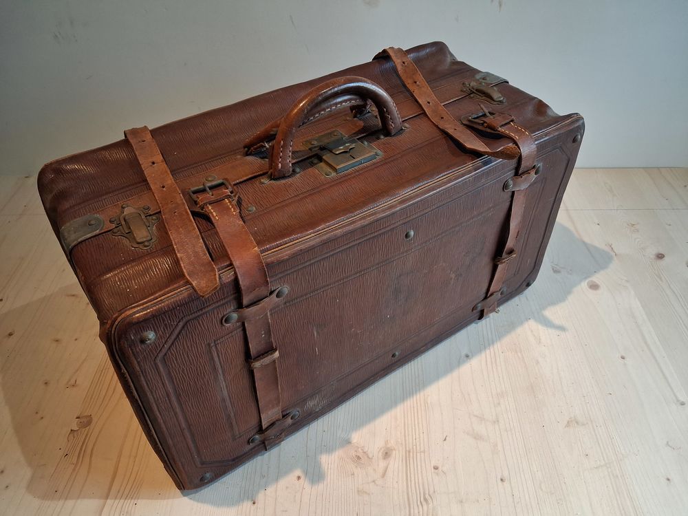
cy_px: 258
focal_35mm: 27
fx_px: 537
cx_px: 344
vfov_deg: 51.4
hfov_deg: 65.3
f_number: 1.8
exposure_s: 1/100
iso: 320
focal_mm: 4
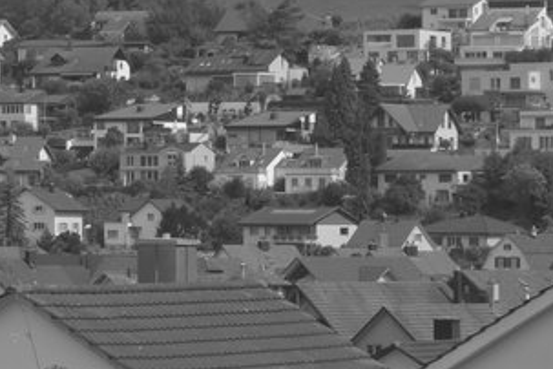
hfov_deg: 8.1
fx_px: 3794
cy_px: -80
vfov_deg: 5.5
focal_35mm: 247
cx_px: -372
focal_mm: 26
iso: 100
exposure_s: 1/200
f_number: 13
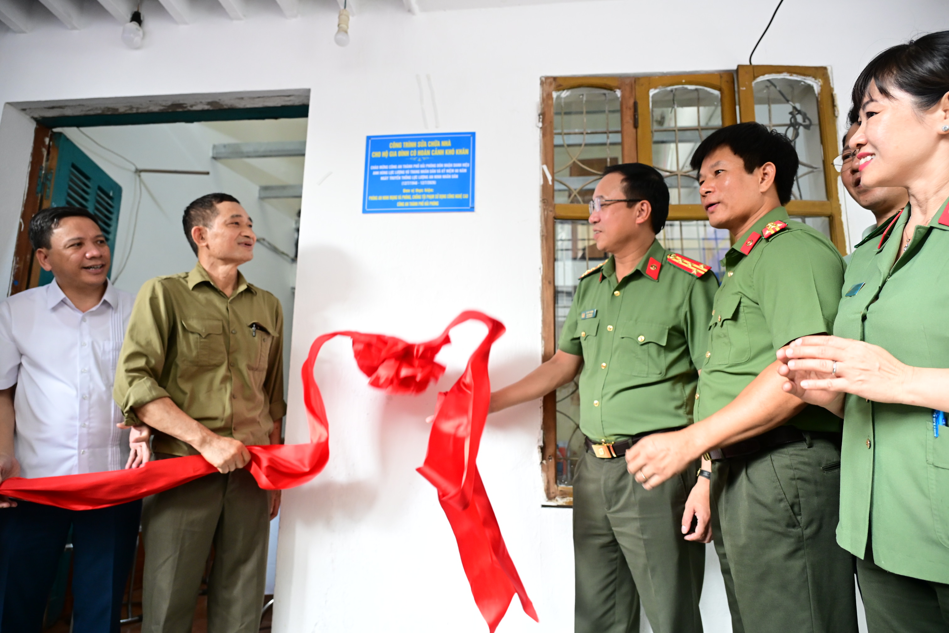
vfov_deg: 53.1
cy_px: 316
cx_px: 474
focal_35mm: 24
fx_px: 633
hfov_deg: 73.7
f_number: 4
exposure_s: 1/160
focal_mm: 24
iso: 2500
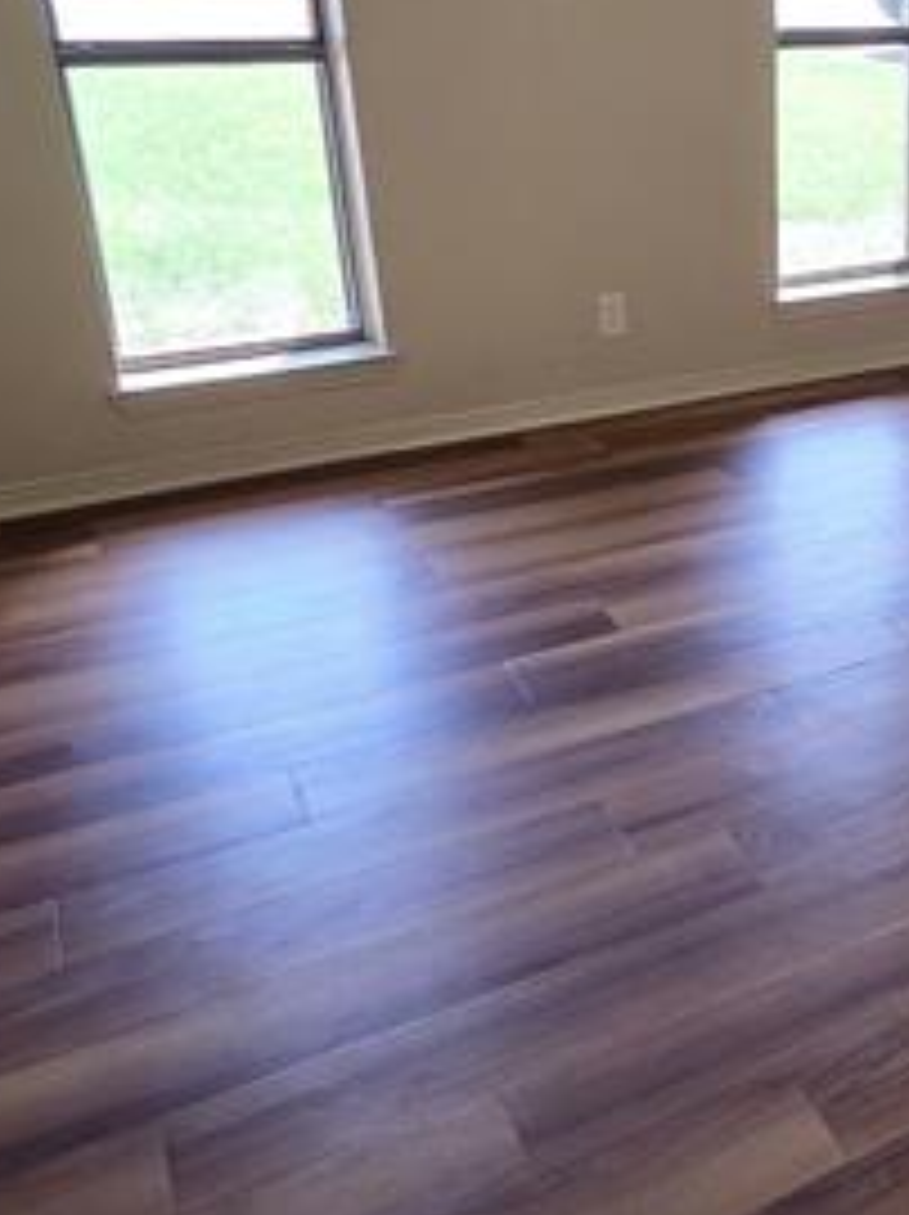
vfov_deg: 49.8
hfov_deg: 33.5
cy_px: 472
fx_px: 1298
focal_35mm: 37
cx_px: 1008
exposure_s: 1/60
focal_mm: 2.2
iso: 200
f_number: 2.2
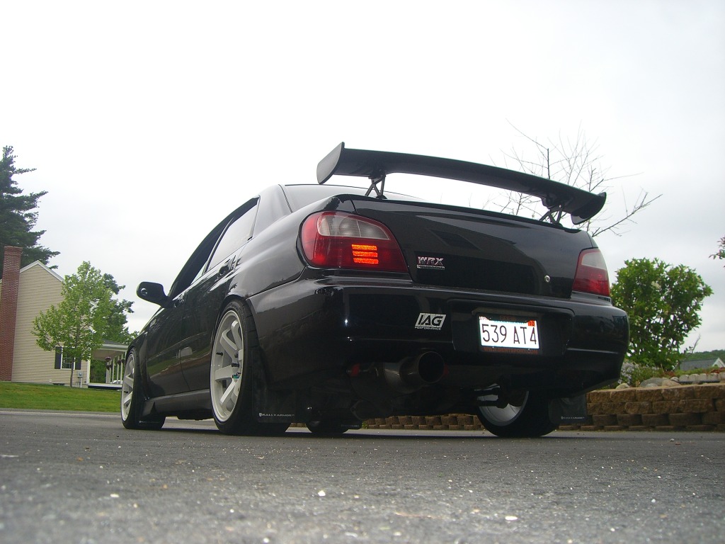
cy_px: 272
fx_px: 796
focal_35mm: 38
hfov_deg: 49.0
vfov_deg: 37.7
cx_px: 362
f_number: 4.3
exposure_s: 1/320
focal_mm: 6.2
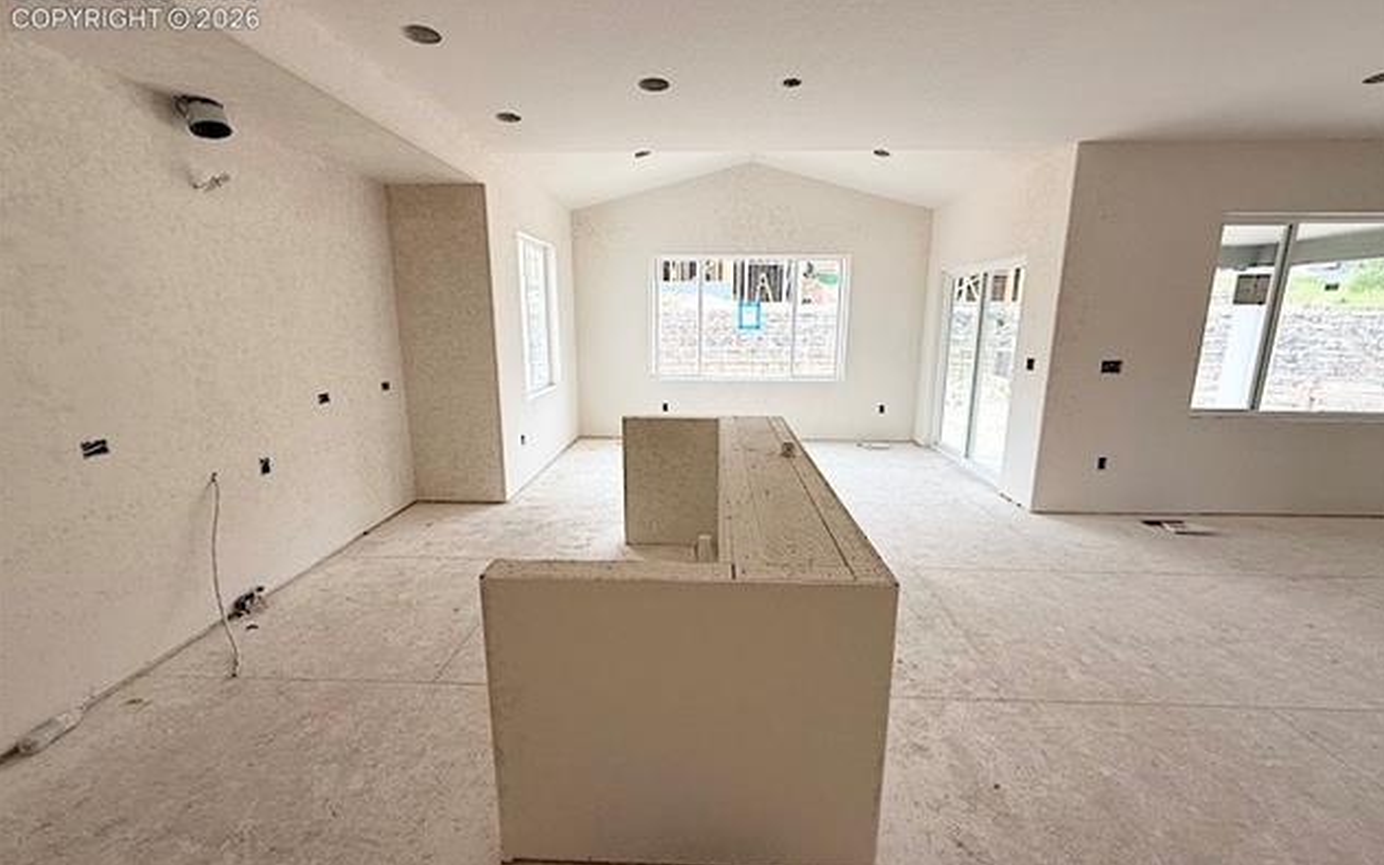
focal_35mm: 15
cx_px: 695
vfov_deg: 74.8
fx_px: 566
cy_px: 432
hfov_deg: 101.5
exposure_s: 1/140
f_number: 2.2
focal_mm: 2.22
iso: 50
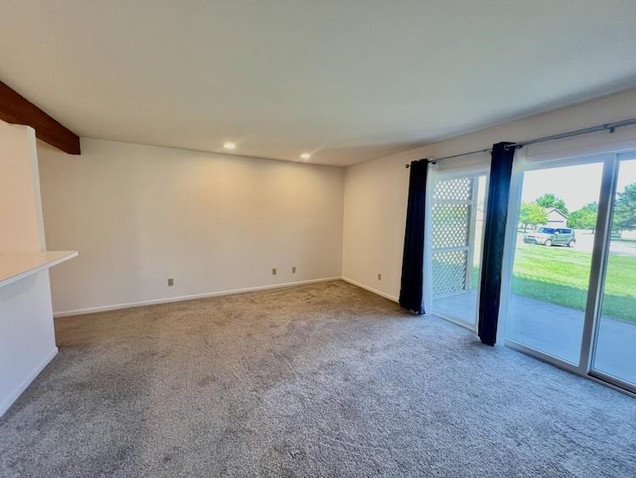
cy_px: 239
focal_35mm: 13
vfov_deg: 89.9
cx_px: 318
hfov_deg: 106.2
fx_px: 239
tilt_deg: -5.3
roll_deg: +0.1
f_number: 1.8
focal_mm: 1.57
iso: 100
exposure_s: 1/120
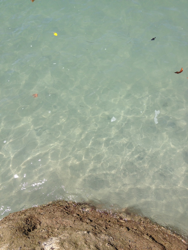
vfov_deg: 52.6
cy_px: 125
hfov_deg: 40.7
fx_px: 253
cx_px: 94
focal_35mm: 35
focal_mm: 4.28
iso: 50
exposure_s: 1/1672
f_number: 2.4
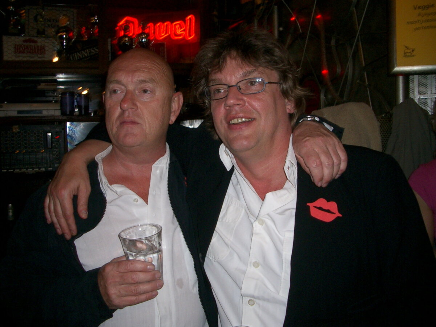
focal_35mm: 35
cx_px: 218
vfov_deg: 40.7
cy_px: 164
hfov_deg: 52.6
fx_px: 441
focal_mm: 5.8
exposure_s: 1/40
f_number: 2.6
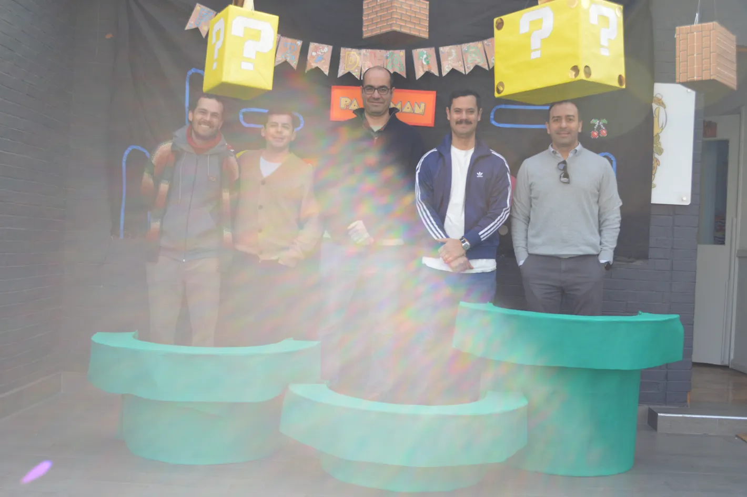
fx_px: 808
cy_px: 248
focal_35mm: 39
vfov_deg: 34.1
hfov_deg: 49.6
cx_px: 374
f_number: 5.6
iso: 400
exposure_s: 1/100
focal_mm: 26
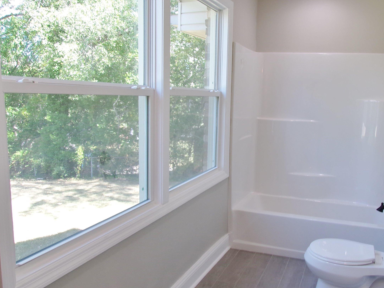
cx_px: 241
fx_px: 377
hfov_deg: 53.3
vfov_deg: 41.7
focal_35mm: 34
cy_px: 158
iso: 100
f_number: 3
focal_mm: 4.3
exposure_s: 1/52
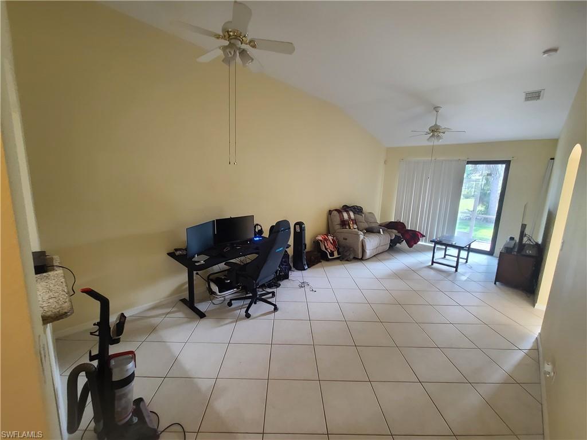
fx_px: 220
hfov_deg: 106.2
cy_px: 220
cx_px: 294
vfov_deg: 89.9
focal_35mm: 13
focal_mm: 2.2
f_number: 2.2
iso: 320
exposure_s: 1/30
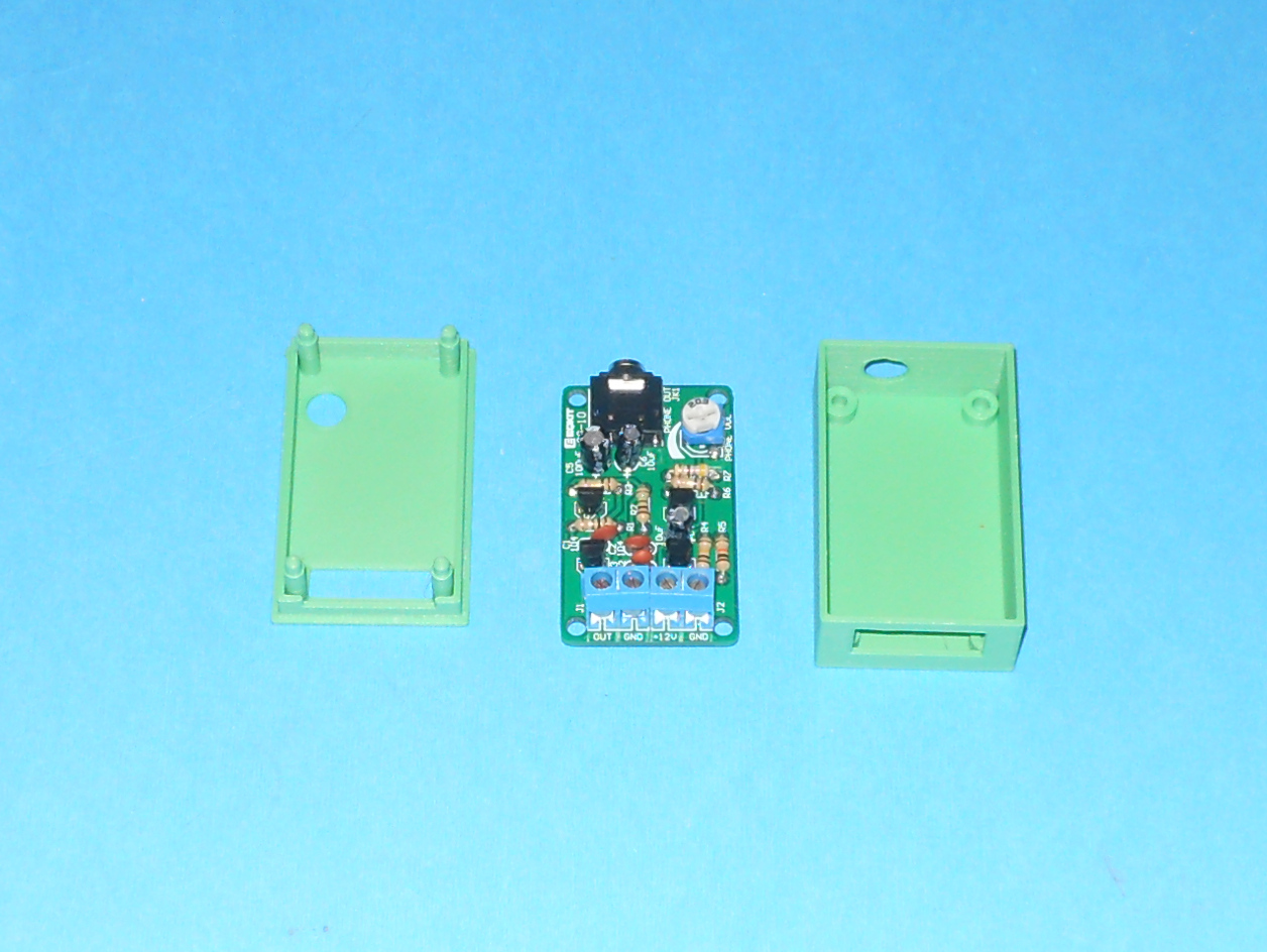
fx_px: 1026
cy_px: 476
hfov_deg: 63.4
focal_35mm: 28
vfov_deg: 49.8
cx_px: 634
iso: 80
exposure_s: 1/25
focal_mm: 5
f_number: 2.7
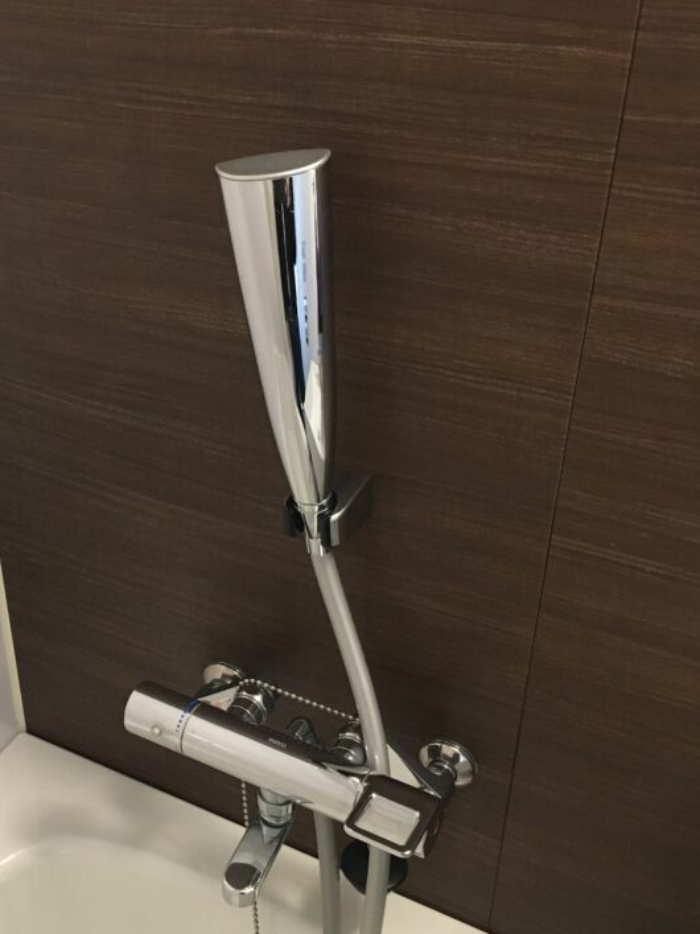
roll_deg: +3.5
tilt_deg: -32.9
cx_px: 198
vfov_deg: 44.8
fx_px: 1133
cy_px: 489
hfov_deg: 33.8
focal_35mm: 42
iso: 200
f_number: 2.2
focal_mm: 4.15
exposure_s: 1/15
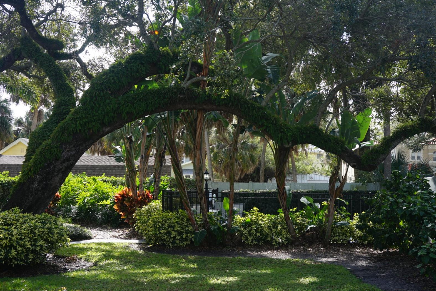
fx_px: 618
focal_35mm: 51
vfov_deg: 26.5
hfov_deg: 38.9
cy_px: 147
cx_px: 217
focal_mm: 50
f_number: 7.1
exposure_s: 1/80
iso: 100
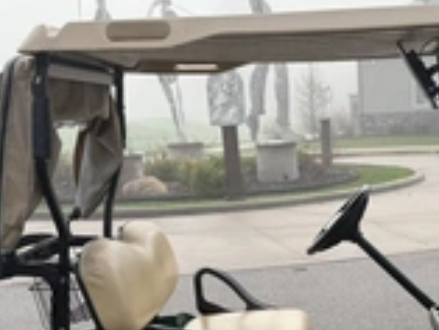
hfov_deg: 31.3
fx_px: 774
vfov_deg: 23.3
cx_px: 308
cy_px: 313
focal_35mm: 61
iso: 80
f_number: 1.78
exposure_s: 1/403
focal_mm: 6.76
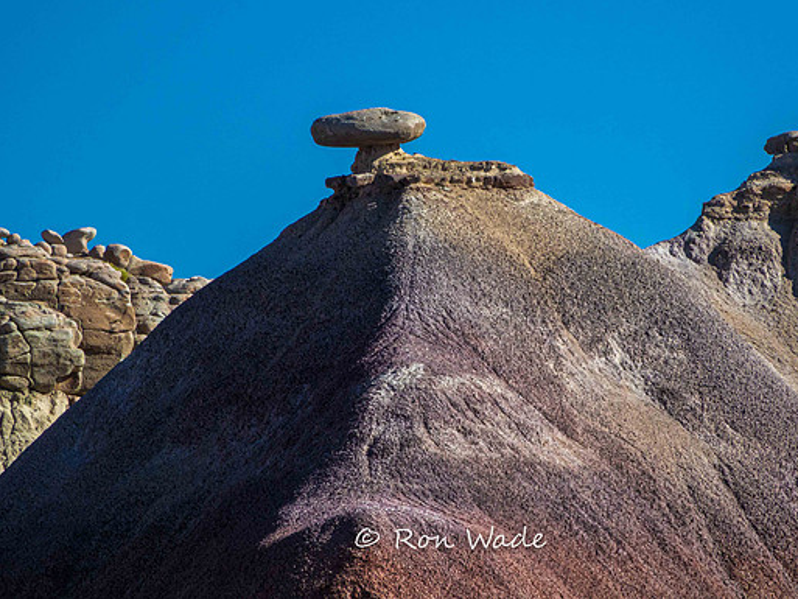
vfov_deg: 2.3
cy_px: 300
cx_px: 450
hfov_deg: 3.0
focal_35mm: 652
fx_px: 15034
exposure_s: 1/500
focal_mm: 220
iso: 250
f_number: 13
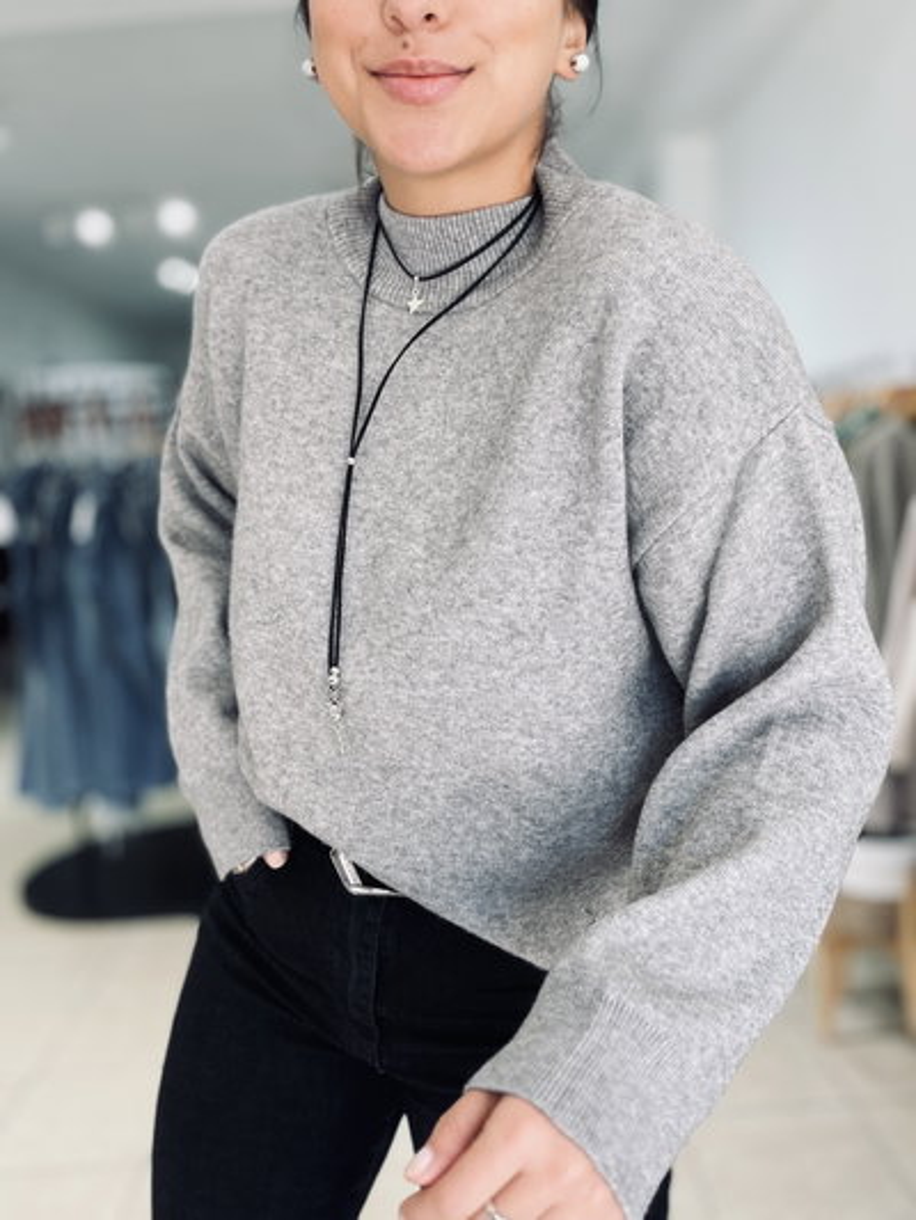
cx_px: 458
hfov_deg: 46.8
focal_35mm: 30
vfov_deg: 60.0
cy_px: 610
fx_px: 1058
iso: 80
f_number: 1.9
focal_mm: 2.71
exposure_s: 1/88
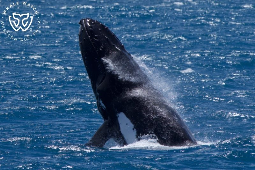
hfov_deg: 3.4
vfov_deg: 2.3
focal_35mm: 600
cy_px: 85
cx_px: 128
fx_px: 4249
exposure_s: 1/3200
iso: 500
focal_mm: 600
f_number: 8
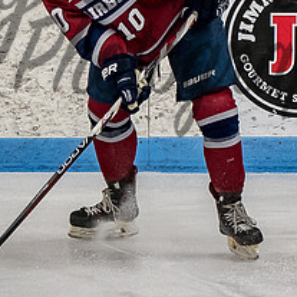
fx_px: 5766
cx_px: 45
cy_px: 64
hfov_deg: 2.9
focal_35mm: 594
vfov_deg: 2.9
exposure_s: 1/800
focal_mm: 92
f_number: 3.2
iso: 1600
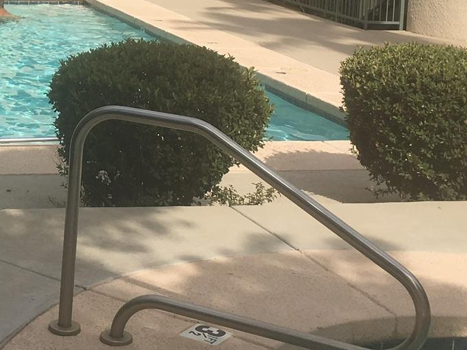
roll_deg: -1.6
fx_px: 1187
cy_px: -46
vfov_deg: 16.2
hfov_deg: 21.5
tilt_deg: -5.4
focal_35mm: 88
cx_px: -2
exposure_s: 1/2849
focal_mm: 4.15
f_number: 2.2
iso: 25
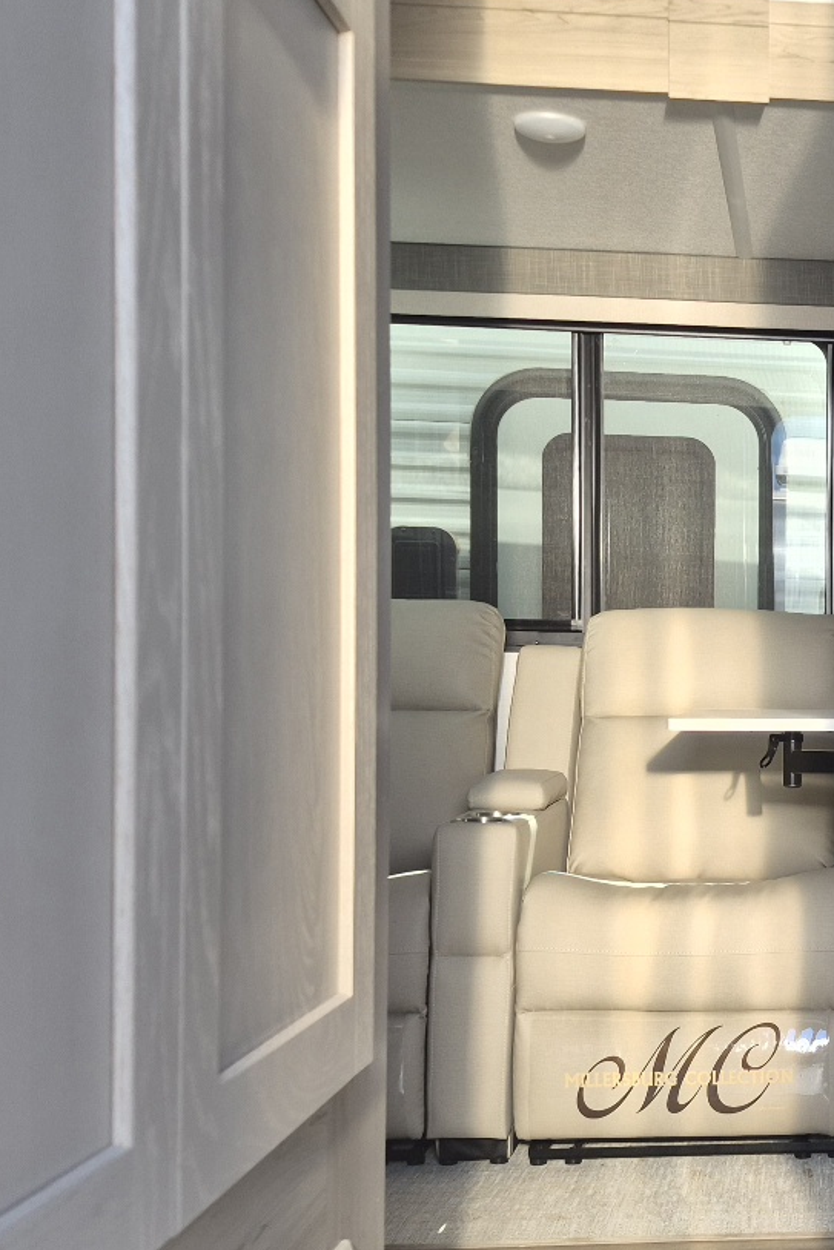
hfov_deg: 25.8
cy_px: 706
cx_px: 989
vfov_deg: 41.8
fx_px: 1632
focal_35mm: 47
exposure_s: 1/182
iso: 64
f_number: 1.8
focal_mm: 5.4
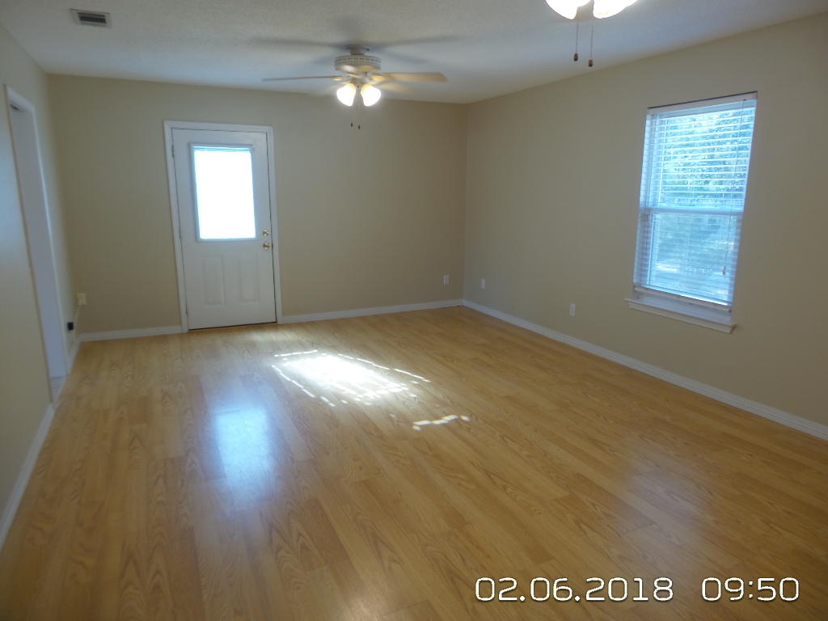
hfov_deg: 73.9
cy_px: 310
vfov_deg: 58.9
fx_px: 550
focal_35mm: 23
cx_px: 414
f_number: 2.8
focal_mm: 4.1
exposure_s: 1/30
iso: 100
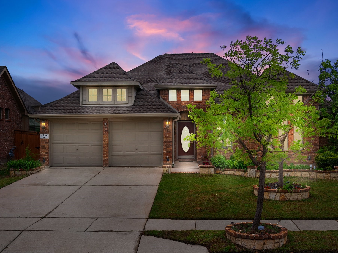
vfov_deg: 37.7
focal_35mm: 38
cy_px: 127
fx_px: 371
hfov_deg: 48.9
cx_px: 186
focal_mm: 35
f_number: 7.1
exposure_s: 1/30
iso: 400
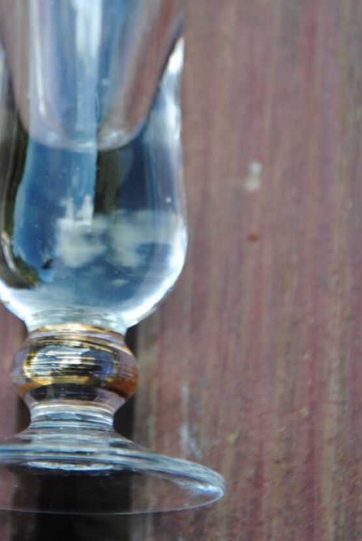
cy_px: 127
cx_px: 87
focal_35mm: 282
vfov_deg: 7.3
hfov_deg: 4.9
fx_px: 4239
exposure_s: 1/125
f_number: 5.6
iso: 200
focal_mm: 105
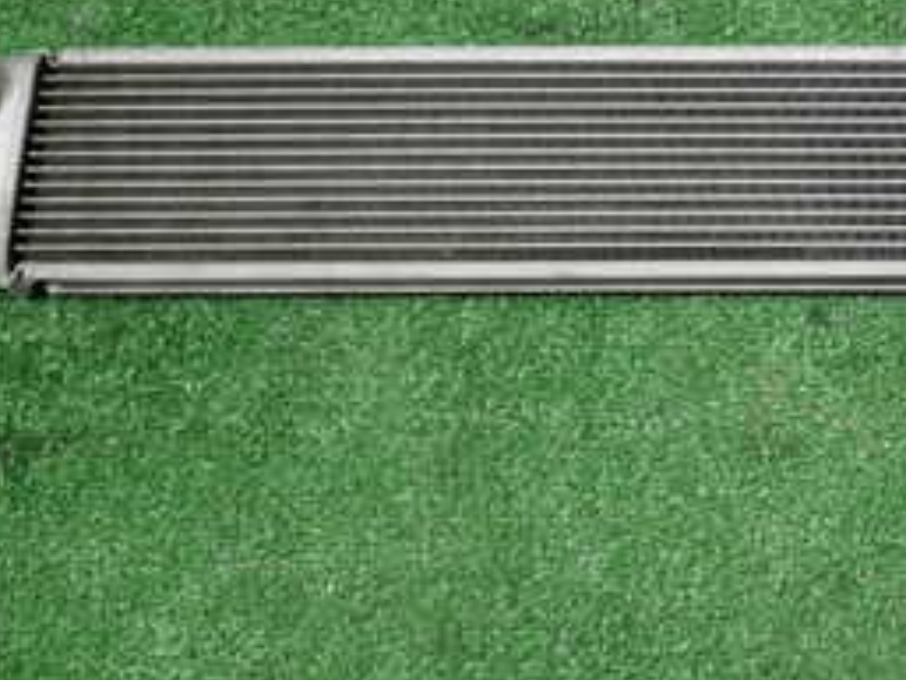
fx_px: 1833
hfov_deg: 26.3
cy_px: 123
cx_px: 899
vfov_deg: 20.8
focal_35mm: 70
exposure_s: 1/80
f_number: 2.3
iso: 100
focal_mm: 5.4
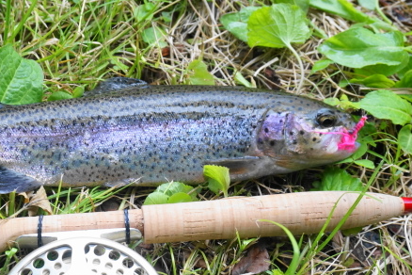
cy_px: 194
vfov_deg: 24.6
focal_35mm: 55
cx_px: 129
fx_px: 626
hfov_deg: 36.0
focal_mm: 25
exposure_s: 1/60
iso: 640
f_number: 5.6
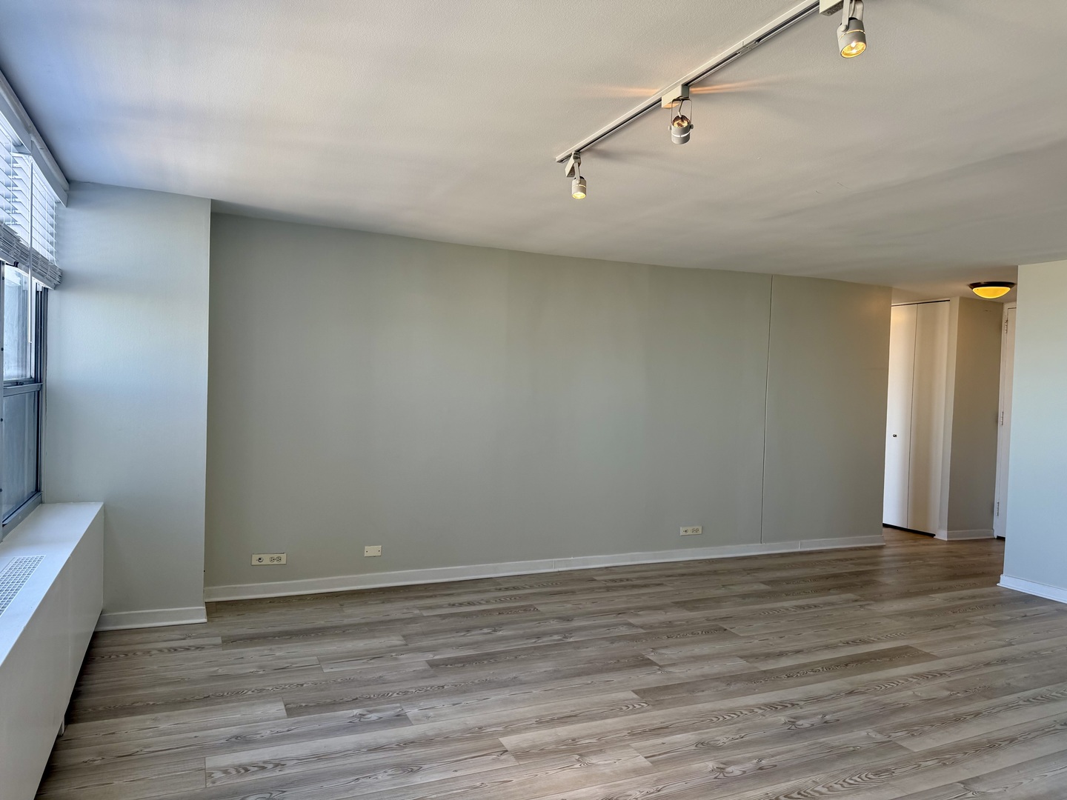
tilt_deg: -0.4
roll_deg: -1.2
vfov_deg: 56.8
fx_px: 740
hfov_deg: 71.6
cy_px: 400
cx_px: 534
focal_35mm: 24
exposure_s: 1/120
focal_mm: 6.76
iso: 64
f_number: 1.78
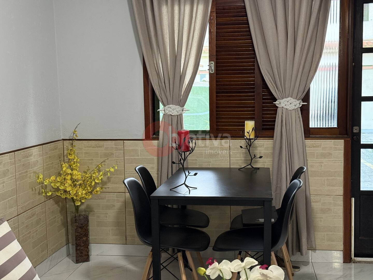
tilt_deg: -5.4
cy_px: 140
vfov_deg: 30.3
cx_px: 186
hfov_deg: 39.7
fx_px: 517
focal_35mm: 48
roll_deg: +1.1
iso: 320
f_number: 1.78
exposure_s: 1/40
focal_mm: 6.76
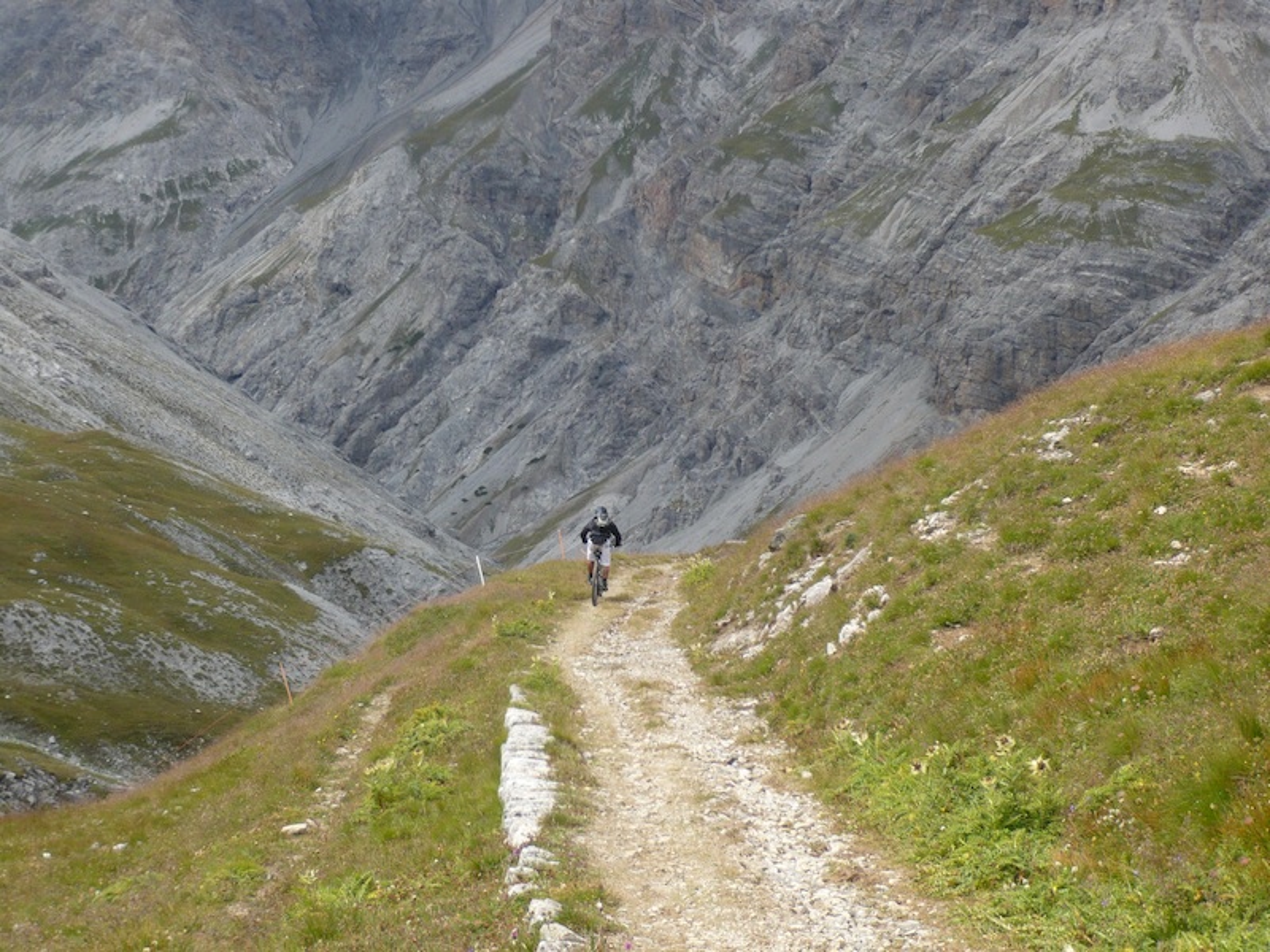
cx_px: 635
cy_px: 476
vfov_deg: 25.2
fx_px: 2128
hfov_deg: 33.2
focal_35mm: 58
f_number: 4.1
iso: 100
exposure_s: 1/400
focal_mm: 9.5
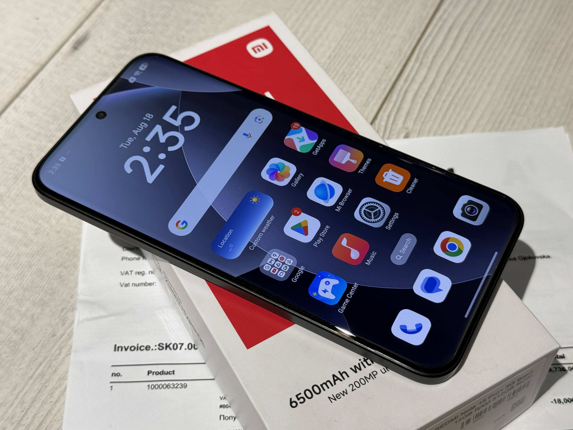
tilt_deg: -54.4
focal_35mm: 50
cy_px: 219
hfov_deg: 38.2
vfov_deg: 29.1
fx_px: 828
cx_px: 286
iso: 64
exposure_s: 1/100
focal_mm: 6.76
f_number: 1.78
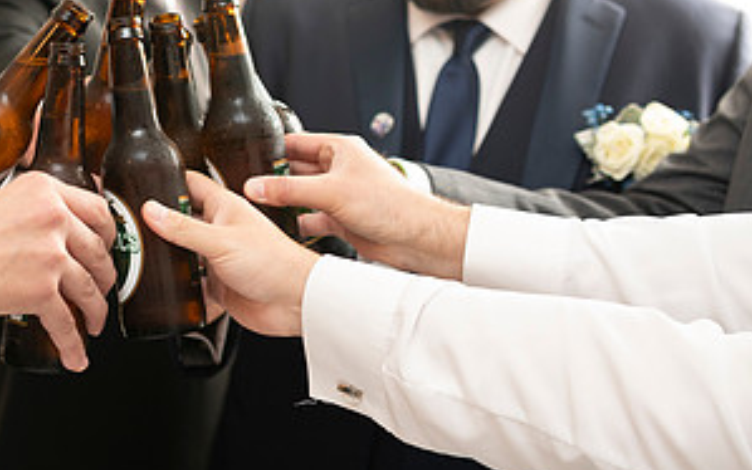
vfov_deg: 17.3
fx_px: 1537
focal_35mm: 75
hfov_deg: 27.1
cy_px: 126
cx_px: 174
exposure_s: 1/100
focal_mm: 38
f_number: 2.8
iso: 800
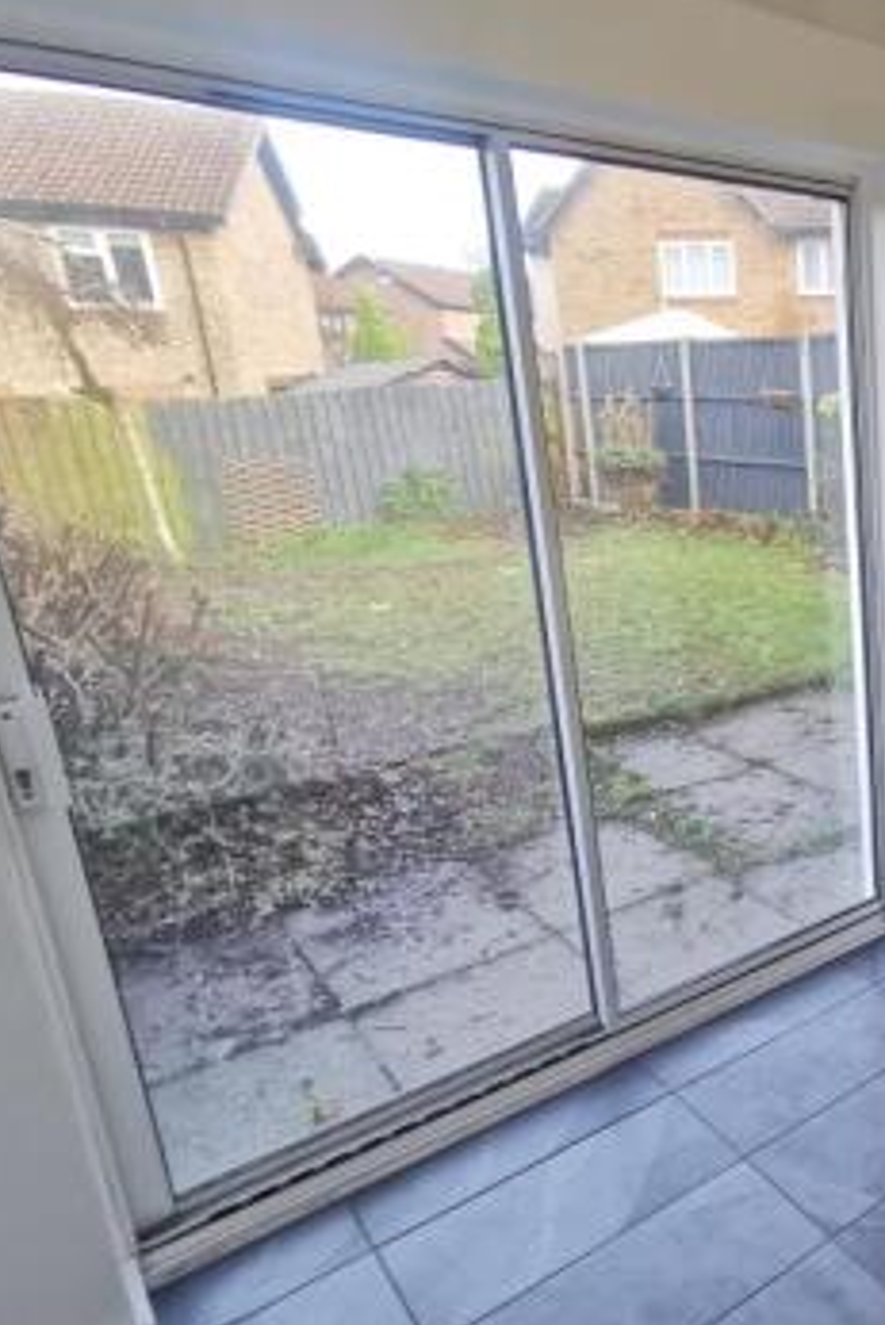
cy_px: 672
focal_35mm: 28
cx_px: 1032
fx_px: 1031
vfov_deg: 65.4
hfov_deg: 36.9
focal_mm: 2.35
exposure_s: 1/100
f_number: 2.2
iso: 200
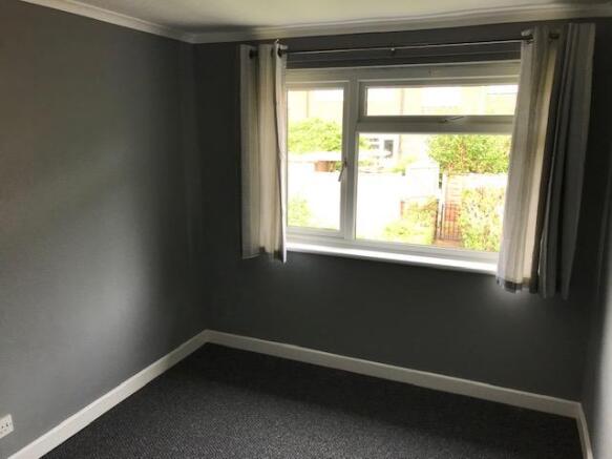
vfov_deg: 49.7
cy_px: 230
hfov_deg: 63.5
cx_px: 306
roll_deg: +0.1
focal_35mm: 28
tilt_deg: -11.9
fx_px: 495
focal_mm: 3.99
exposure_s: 1/100
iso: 32
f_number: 1.8
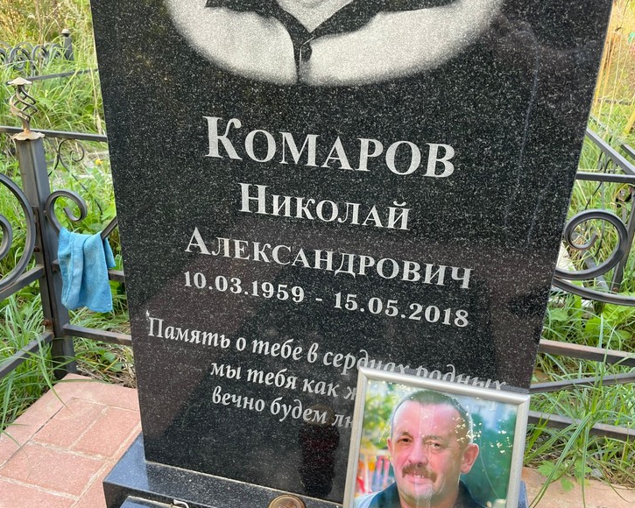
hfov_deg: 62.2
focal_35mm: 28
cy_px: 250
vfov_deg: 51.5
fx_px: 526
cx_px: 314
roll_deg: -1.3
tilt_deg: -22.7
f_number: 1.6
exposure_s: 1/128
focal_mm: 4.2
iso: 32
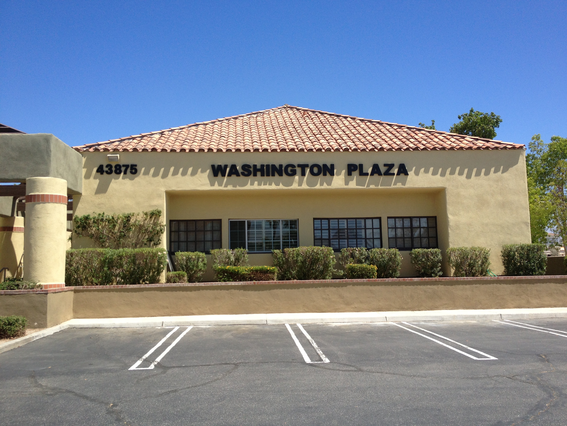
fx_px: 573
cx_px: 284
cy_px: 213
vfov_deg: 40.7
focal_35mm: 35
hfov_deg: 52.6
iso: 50
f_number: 2.4
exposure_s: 1/1577
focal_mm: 4.28
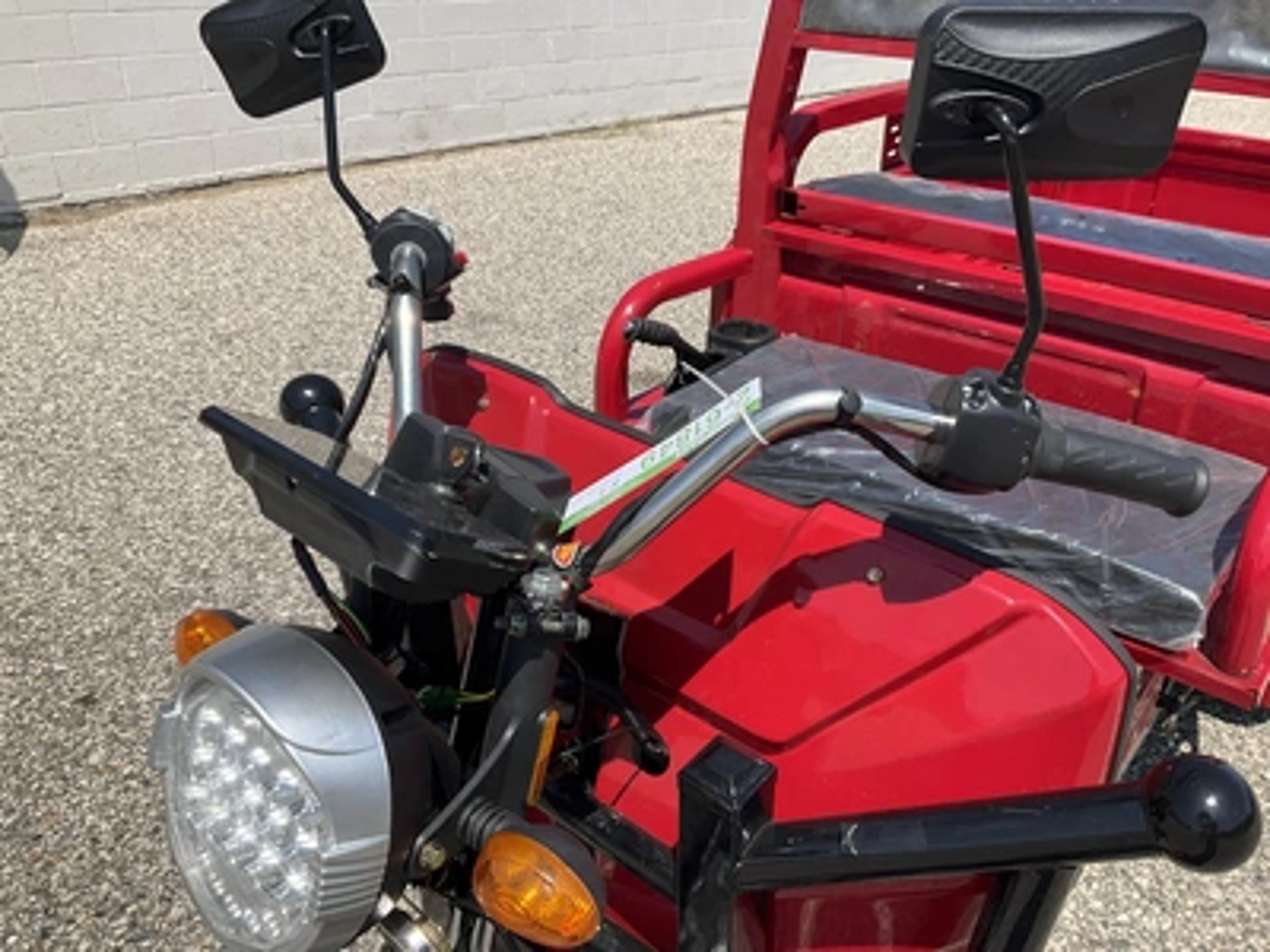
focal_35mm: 29
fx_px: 1064
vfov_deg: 48.2
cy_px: 476
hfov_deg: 61.7
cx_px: 635
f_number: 1.8
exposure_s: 1/2058
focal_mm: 3
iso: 25
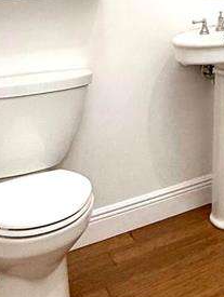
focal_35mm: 61
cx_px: 360
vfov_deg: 25.7
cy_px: -117
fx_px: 525
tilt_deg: +8.5
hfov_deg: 19.9
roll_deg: +0.9
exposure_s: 1/120
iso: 160
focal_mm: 2.22
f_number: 2.2
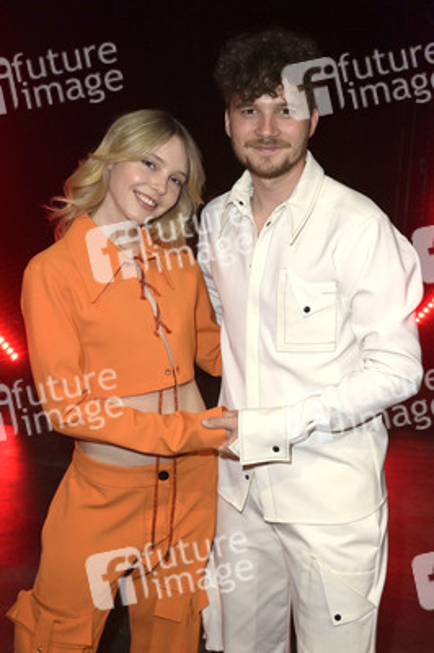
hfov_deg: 36.8
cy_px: 326
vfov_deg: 53.2
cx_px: 217
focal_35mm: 36
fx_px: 652
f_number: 5.6
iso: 1000
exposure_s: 1/50
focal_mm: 36
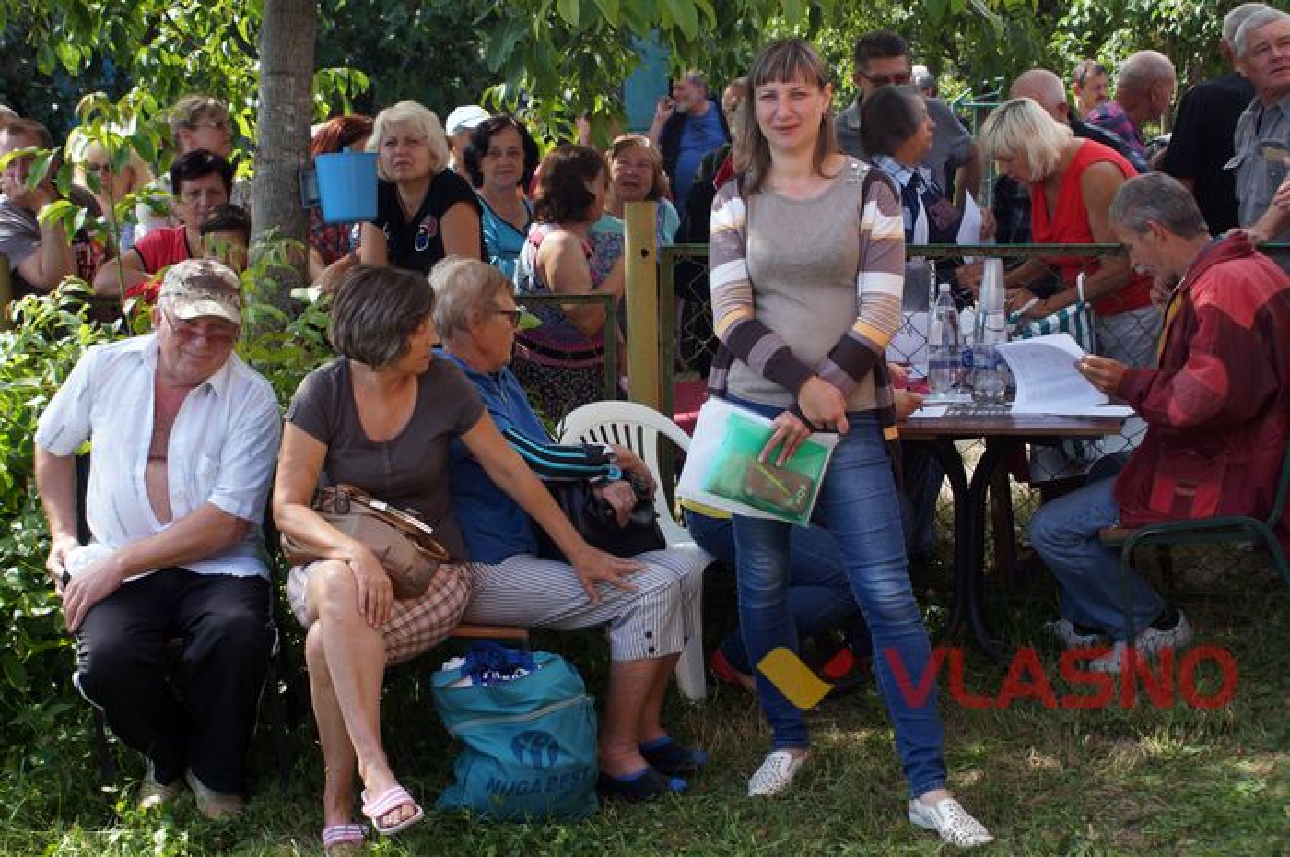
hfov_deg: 37.9
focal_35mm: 52
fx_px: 1879
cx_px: 645
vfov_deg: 25.7
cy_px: 428
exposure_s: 1/80
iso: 100
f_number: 6.3
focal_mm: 35
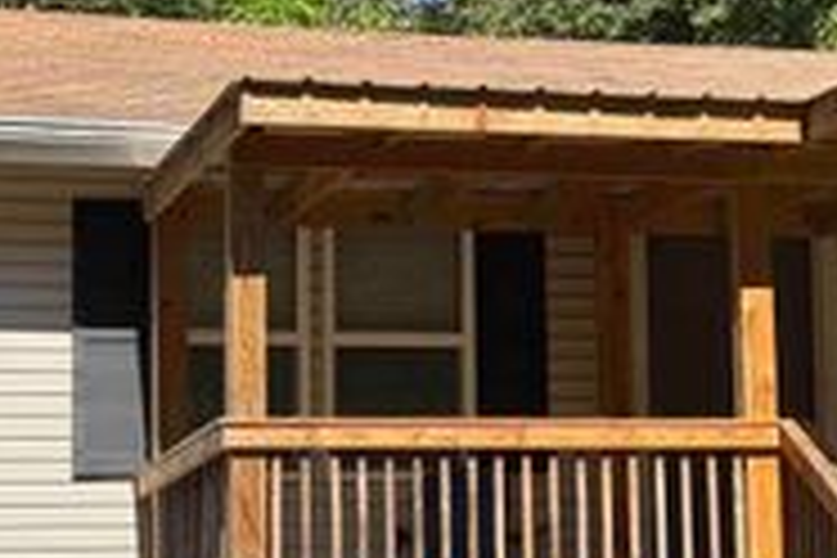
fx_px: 3115
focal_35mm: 134
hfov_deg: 15.1
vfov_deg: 10.2
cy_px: 241
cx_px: 747
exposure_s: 1/2110
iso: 64
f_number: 1.78
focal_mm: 6.76
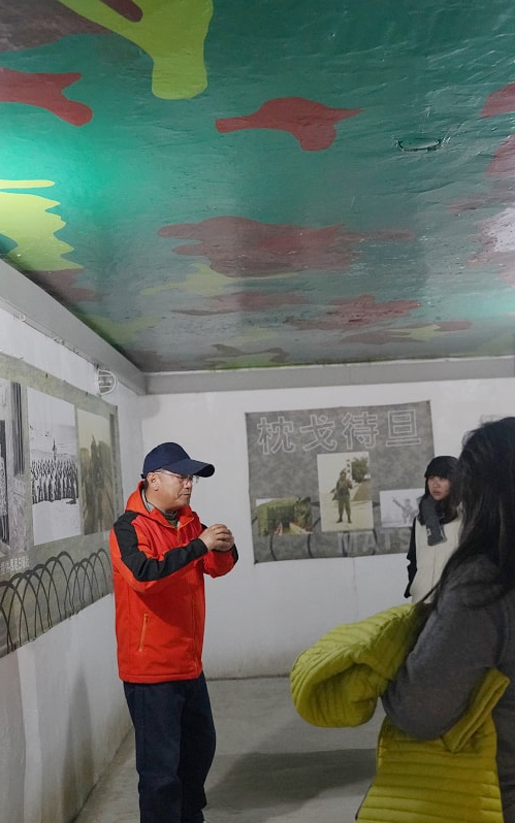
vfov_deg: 43.5
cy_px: 412
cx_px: 268
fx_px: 1033
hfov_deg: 28.0
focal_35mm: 46
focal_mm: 30
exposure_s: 1/160
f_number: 2.8
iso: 4000
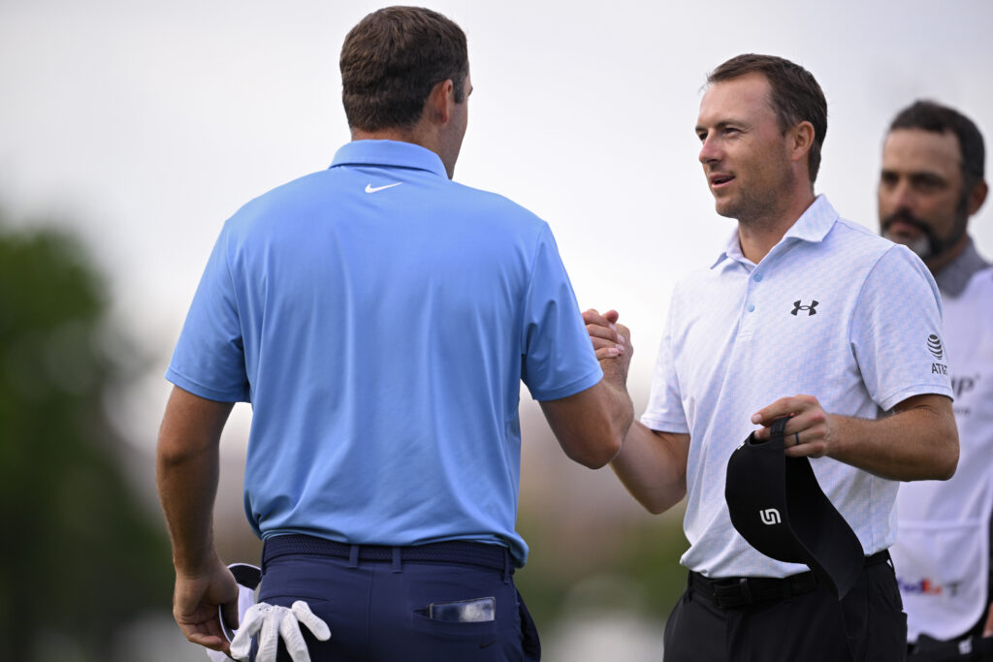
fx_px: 11034
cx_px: 496
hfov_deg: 5.2
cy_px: 331
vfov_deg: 3.4
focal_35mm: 400
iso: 640
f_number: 2.8
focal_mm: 400
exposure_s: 1/2000
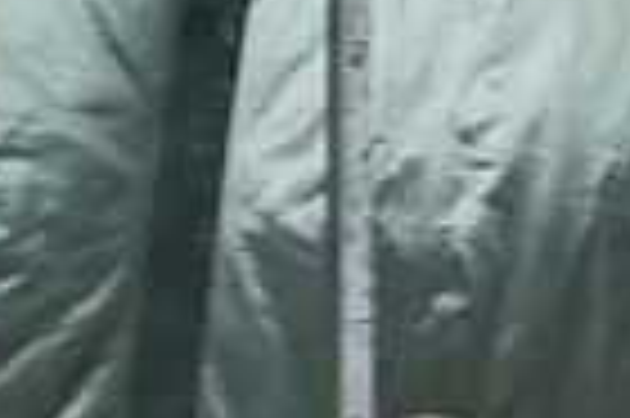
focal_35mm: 758
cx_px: 1368
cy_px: 978
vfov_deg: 1.8
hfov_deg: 2.7
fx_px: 13249
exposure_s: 1/640
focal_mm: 80
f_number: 2.8
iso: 2500
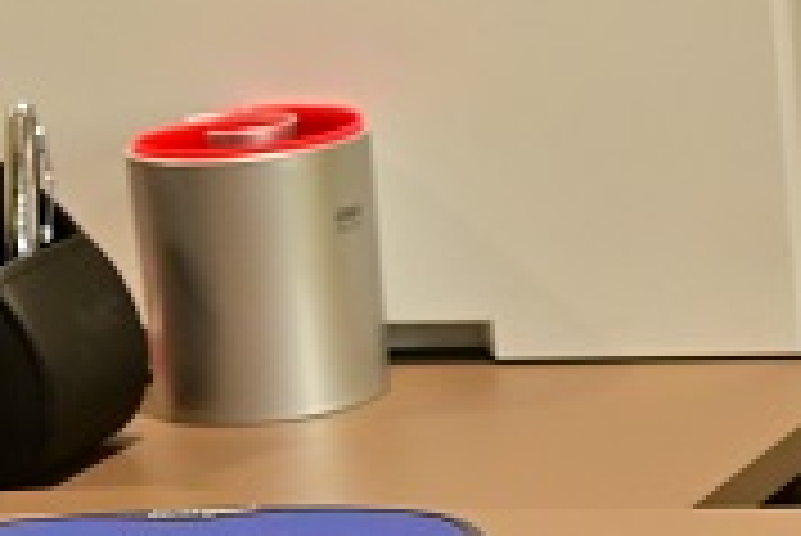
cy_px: -50
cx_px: 2470
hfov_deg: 7.2
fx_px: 5567
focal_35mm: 250
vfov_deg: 5.5
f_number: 3.5
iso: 800
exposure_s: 1/200
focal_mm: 36
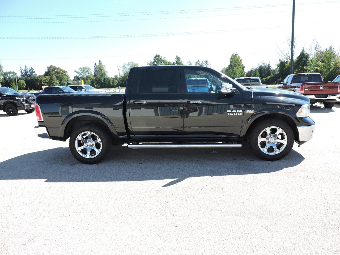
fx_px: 236
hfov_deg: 71.6
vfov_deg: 56.8
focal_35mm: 24
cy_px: 128
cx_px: 170
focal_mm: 4.3
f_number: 3
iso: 100
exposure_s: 1/500
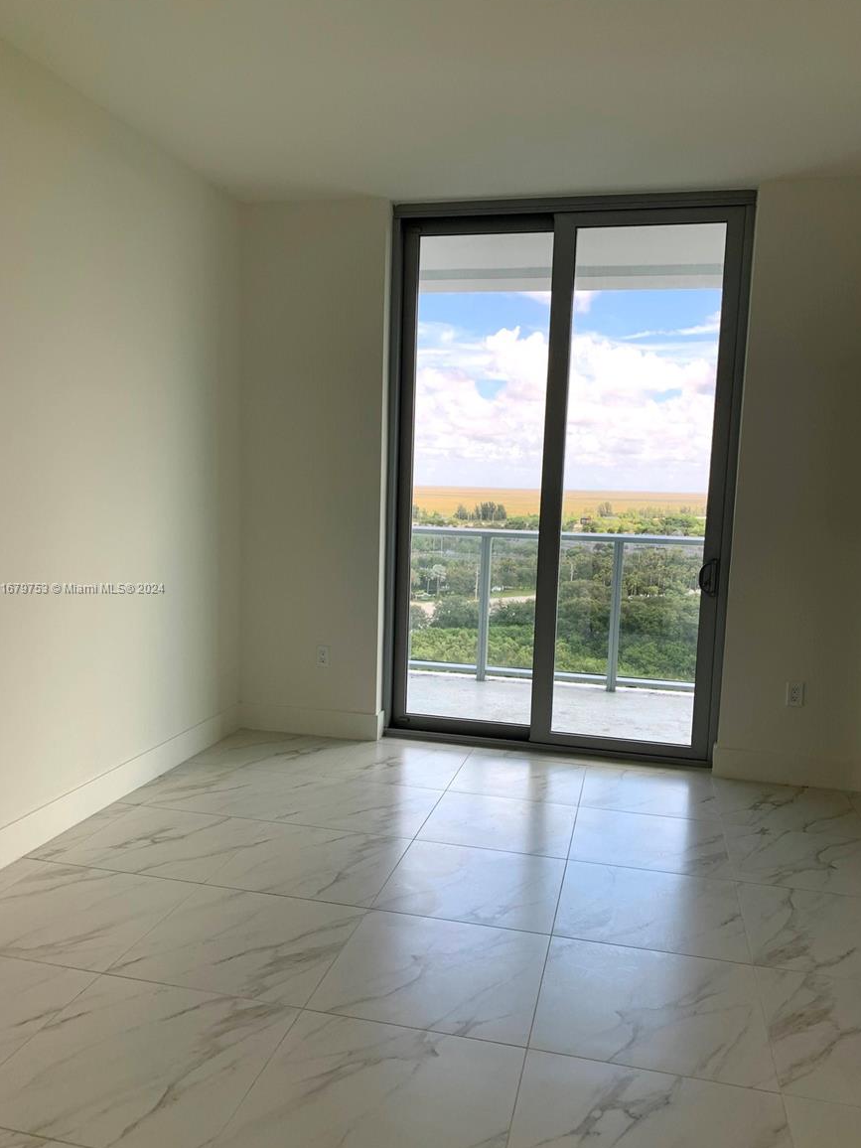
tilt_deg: -6.5
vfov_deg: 65.3
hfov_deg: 51.4
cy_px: 589
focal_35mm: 27
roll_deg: -0.8
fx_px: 895
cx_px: 429
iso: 25
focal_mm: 4.25
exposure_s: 1/263
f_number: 1.8
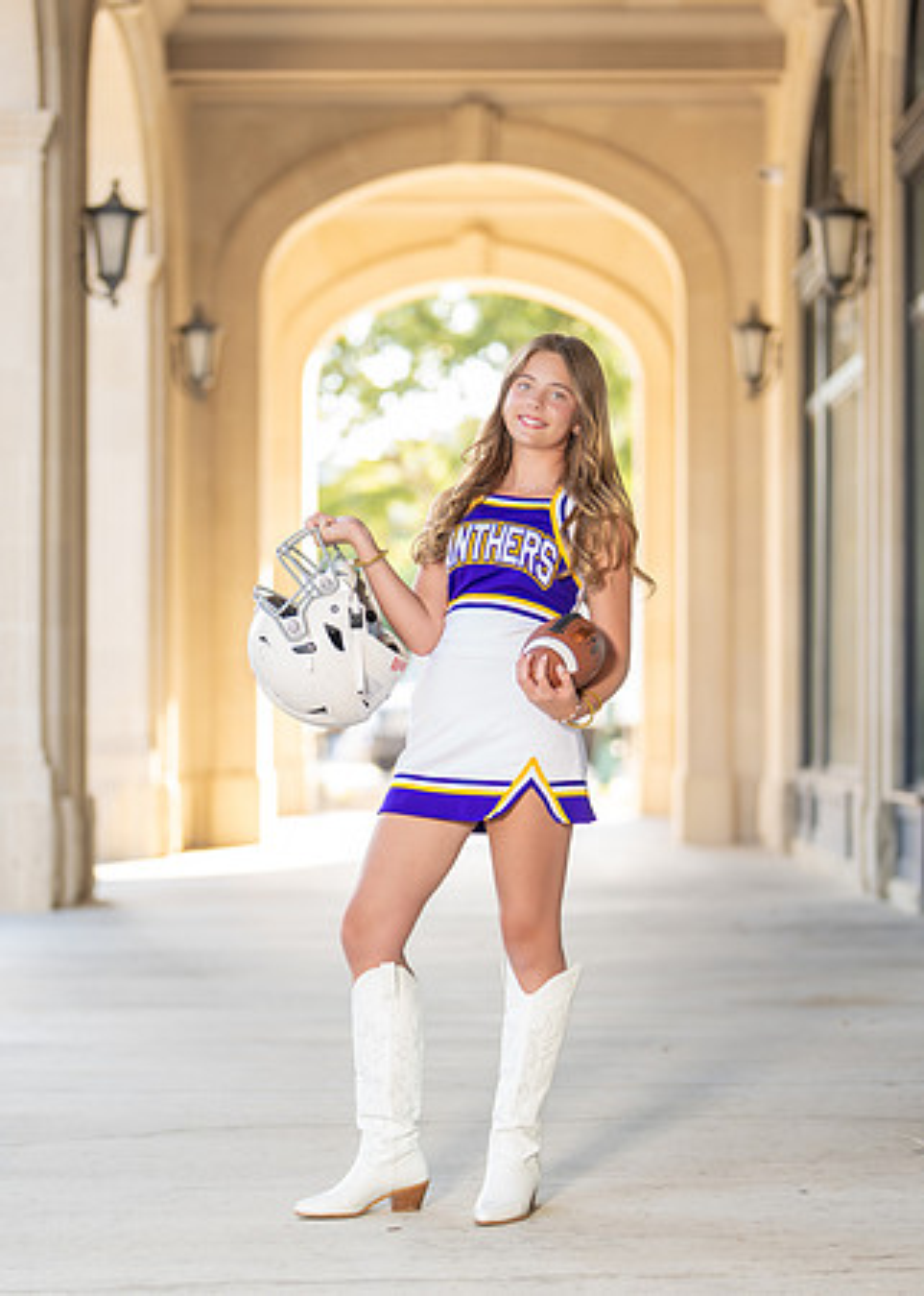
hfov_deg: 16.9
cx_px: 479
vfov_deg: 23.6
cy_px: 735
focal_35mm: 84
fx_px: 3103
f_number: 1.2
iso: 100
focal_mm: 50
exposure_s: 1/400
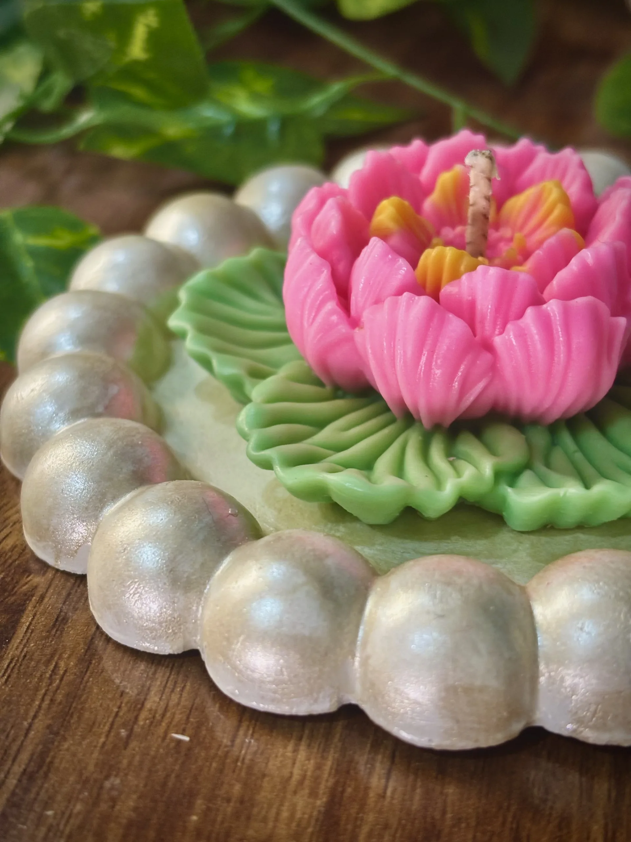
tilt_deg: -35.2
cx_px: 316
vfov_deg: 36.8
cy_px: 421
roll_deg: -0.8
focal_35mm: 52
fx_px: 1264
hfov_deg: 28.0
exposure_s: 1/50
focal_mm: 5.96
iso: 100
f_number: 1.6
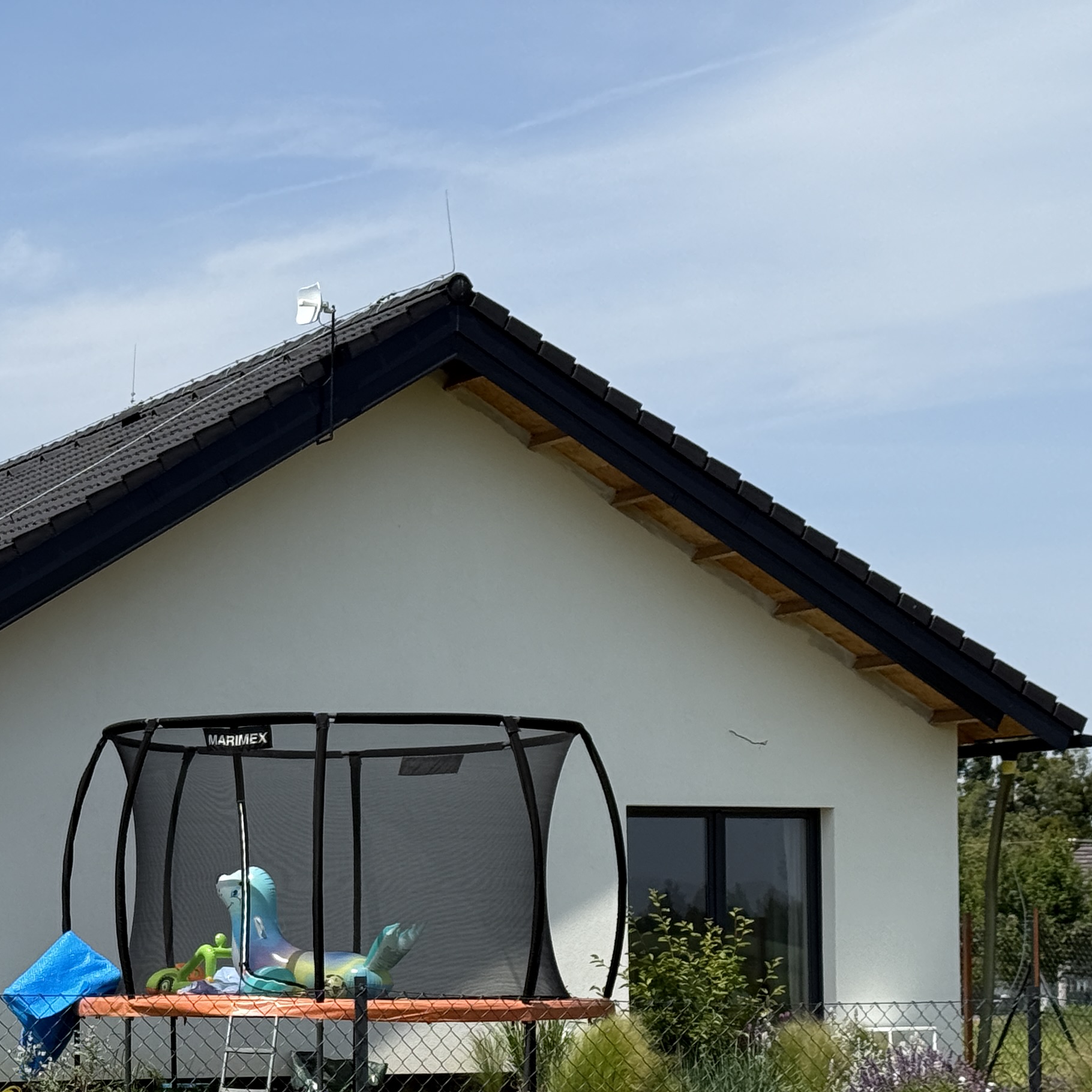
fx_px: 3355
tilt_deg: +1.1
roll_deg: +0.3
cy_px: 905
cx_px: 24
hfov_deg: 18.1
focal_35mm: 94
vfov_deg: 18.3
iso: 64
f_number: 1.78
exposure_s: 1/4878
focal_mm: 6.76
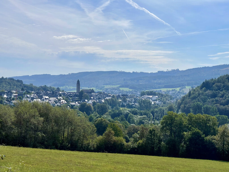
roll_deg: -0.6
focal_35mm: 64
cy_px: 86
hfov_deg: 30.3
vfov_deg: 22.9
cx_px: 114
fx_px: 423
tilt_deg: +0.9
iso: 20
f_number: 2.2
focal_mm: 7.5
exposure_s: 1/3774
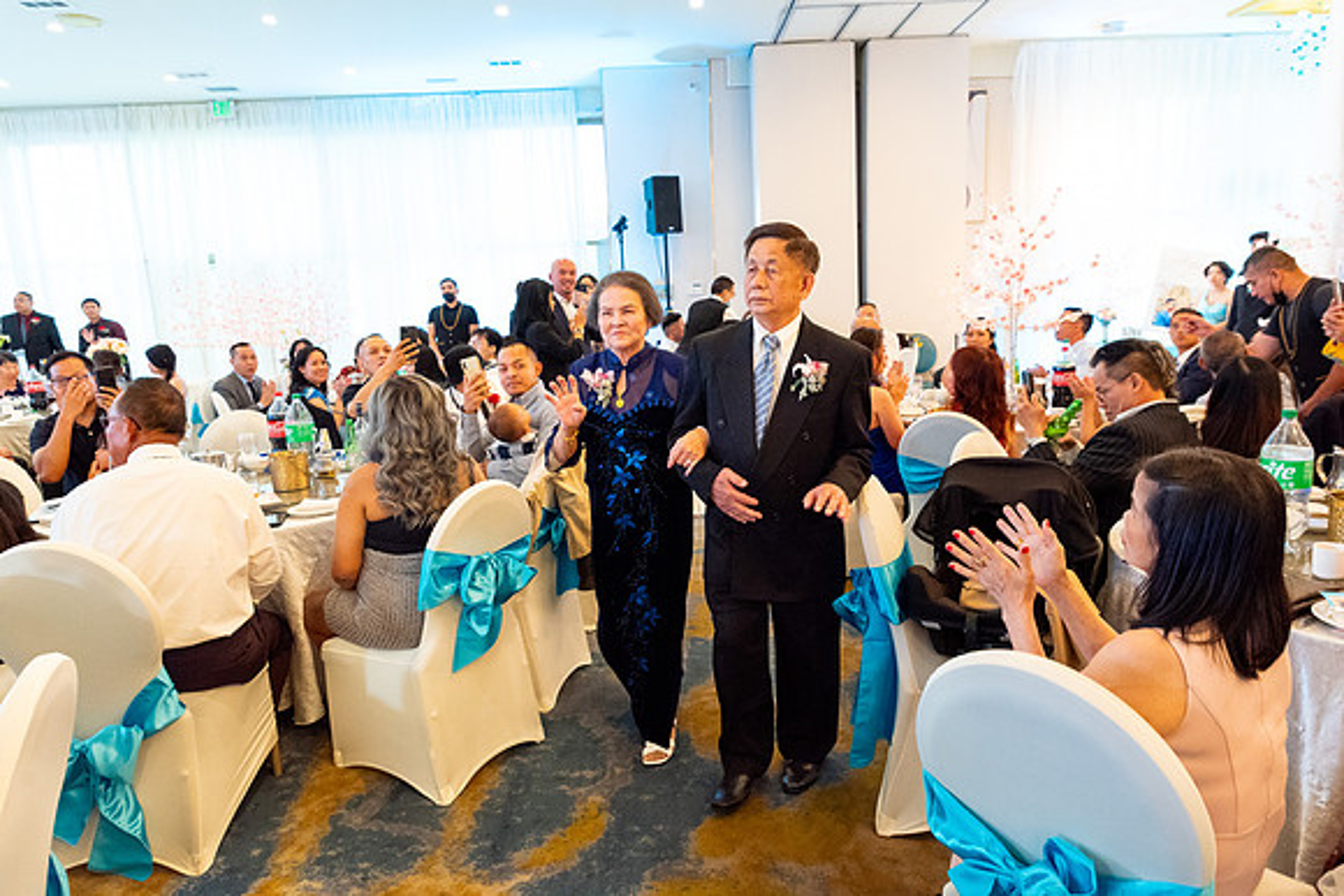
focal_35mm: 24
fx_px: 896
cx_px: 672
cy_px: 448
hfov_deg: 73.7
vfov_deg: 53.2
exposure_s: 1/125
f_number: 5
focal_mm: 24
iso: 5000
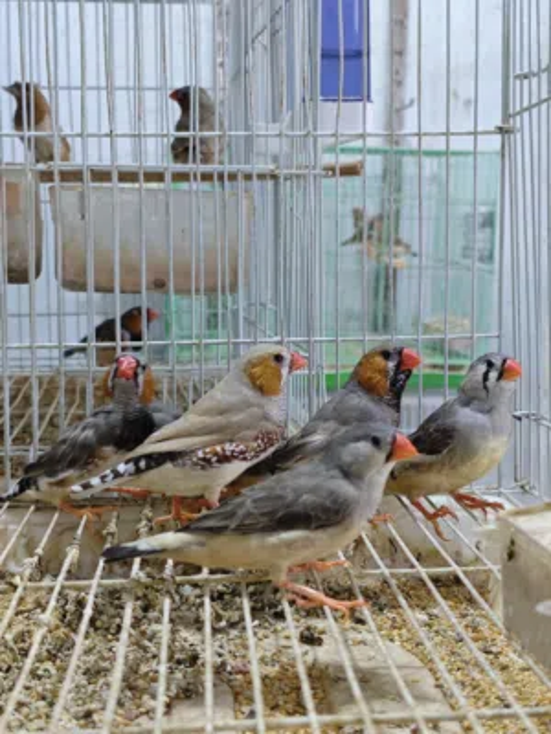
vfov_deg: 36.8
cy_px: 367
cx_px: 276
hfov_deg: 28.0
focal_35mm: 52
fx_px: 1104
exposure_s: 1/33.3
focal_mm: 4.94
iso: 200
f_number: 1.59
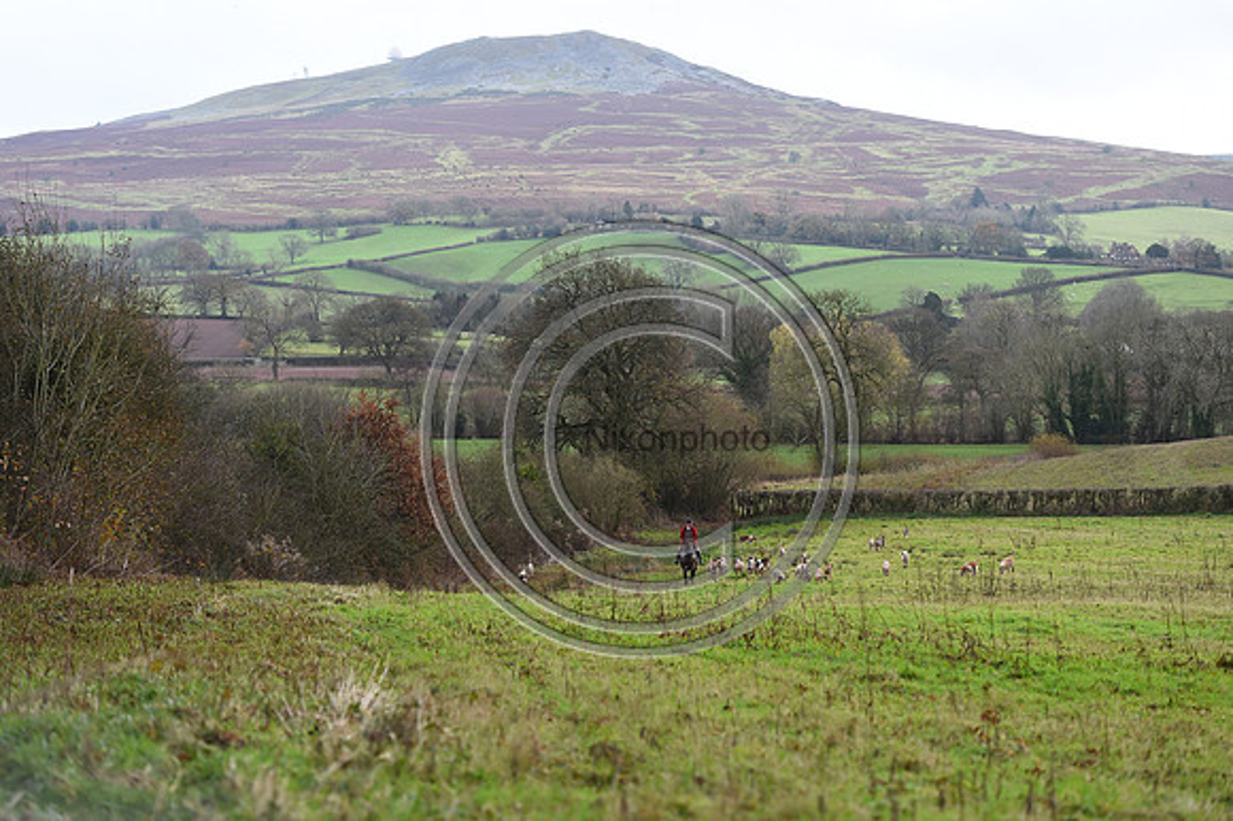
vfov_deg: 15.2
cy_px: 410
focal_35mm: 90
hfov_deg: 22.6
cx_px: 616
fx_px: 3081
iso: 640
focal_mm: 90
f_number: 3.5
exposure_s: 1/1000
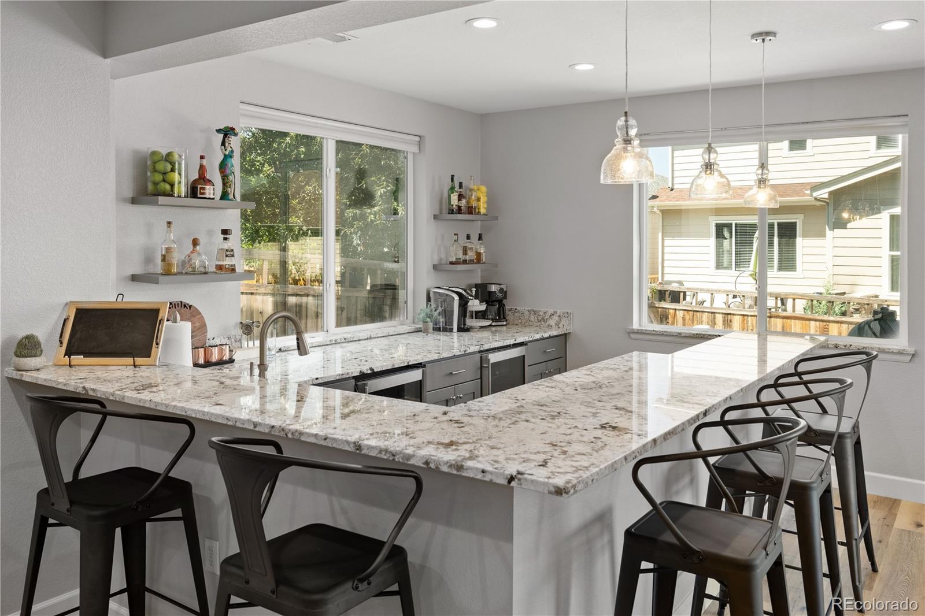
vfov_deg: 46.4
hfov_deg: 65.5
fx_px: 719
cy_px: 308
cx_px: 462
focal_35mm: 28
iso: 640
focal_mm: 28
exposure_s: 1/3
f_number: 8
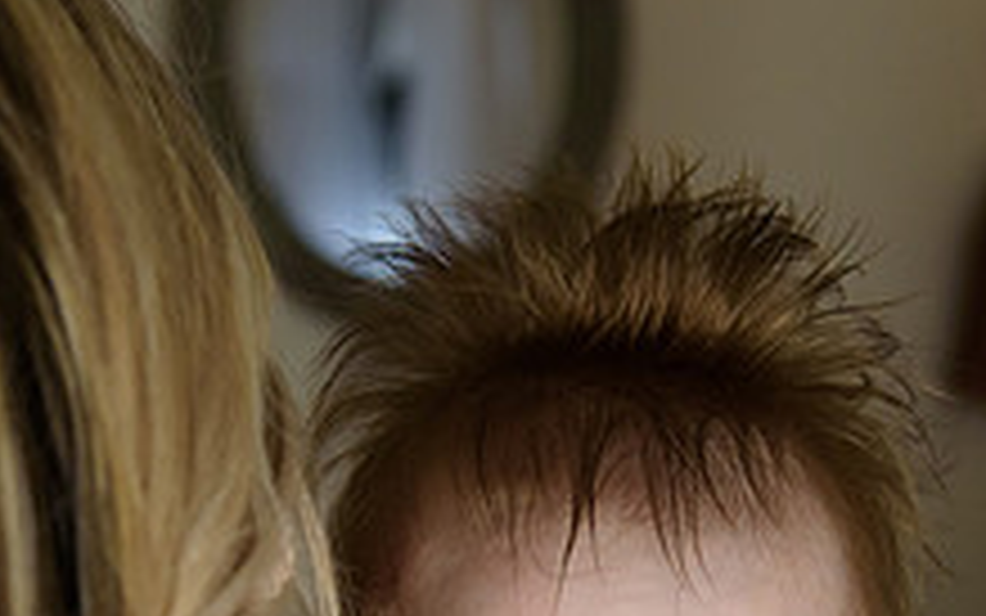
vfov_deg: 11.9
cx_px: 531
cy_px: 717
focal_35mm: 108
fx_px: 2903
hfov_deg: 19.3
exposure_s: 1/200
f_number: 3.2
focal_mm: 40
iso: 1600
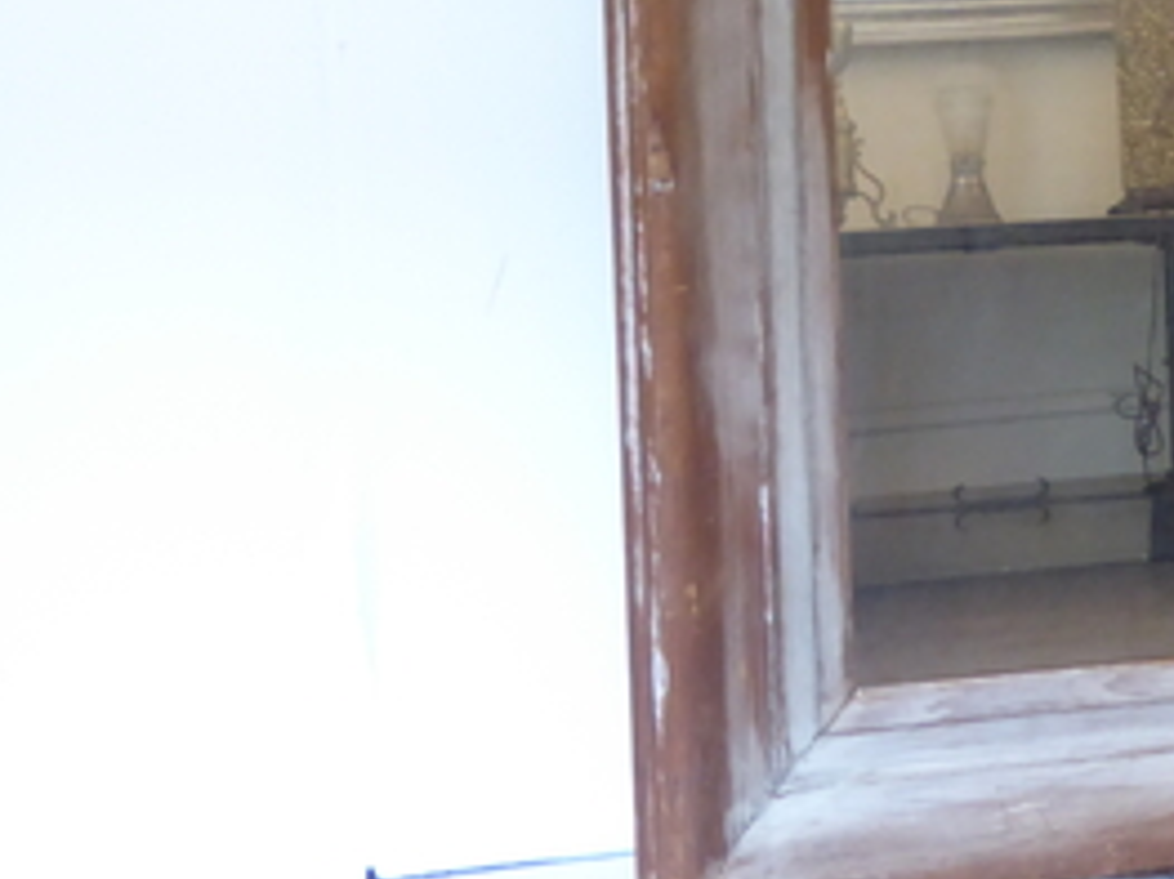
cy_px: 98
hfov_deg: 23.0
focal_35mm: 80
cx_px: 1286
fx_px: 2712
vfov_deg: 18.1
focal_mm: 6.3
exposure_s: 1/10
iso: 400
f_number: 3.7
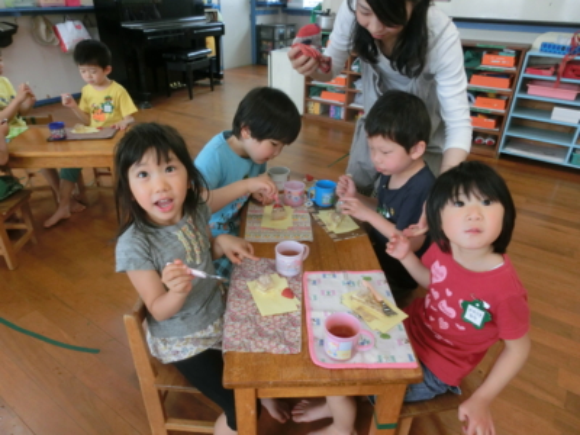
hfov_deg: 71.6
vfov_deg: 56.8
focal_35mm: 24
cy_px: 218
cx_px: 290
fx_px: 402
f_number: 3
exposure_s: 1/125
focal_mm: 4.24
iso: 200
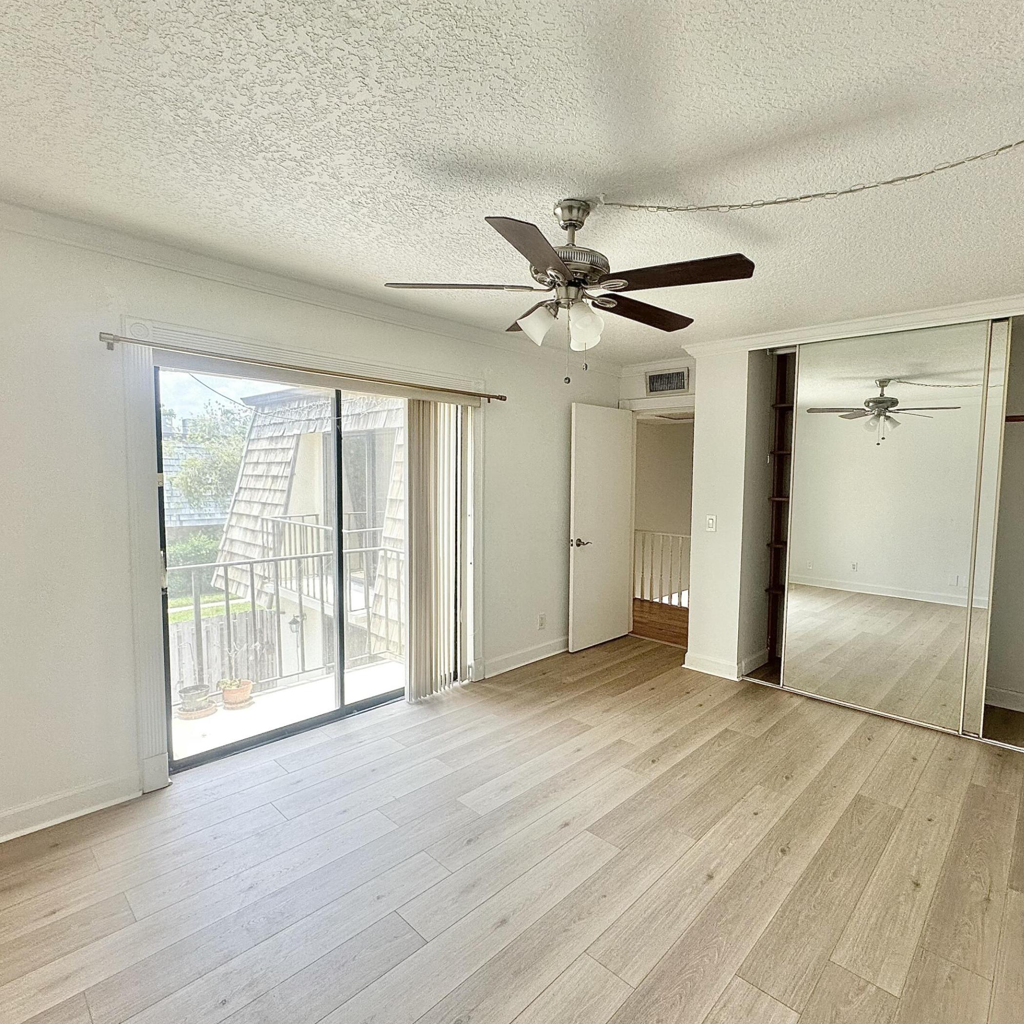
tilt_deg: -3.7
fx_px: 569
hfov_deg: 83.7
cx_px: 562
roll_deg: -0.9
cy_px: 516
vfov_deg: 84.0
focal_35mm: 17
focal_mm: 2.22
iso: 64
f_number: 2.2
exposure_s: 1/99
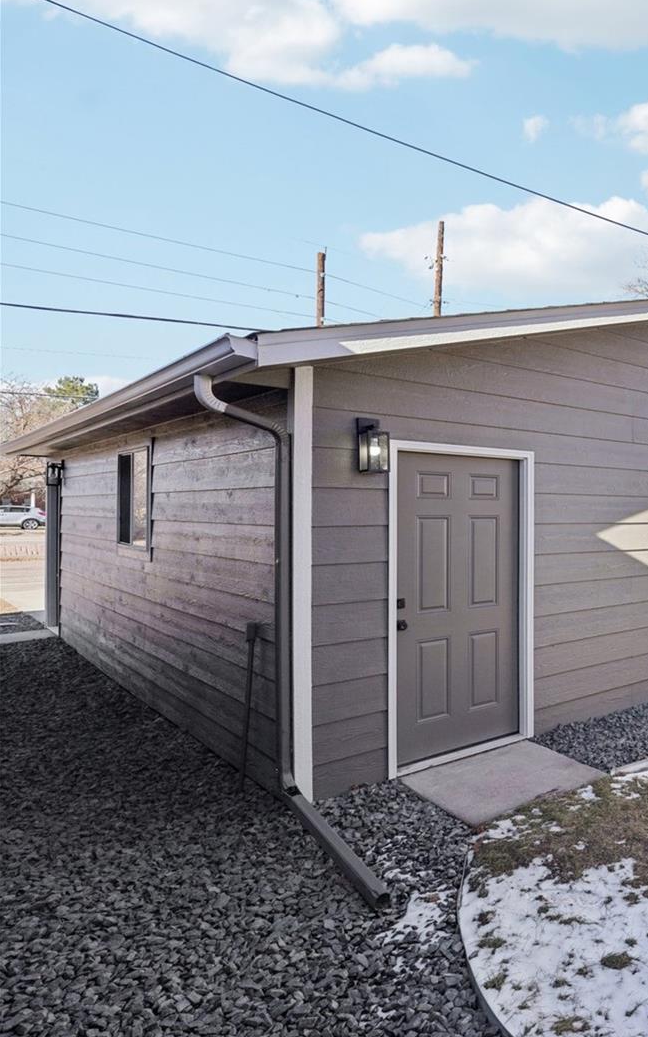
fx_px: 622
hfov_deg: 38.5
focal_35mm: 22
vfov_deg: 79.7
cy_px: 514
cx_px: 799
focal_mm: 14
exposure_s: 1/160
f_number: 8
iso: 100
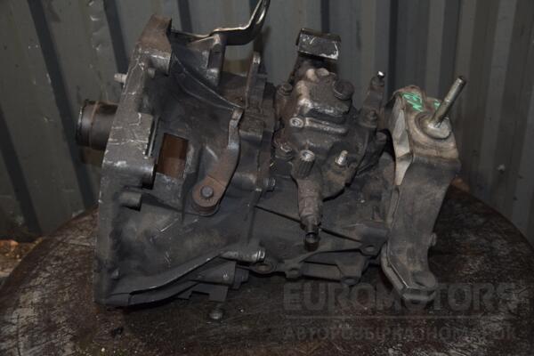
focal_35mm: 38
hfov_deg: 51.3
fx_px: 556
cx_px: 267
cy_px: 178
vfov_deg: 35.5
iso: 800
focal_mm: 25
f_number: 5
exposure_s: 1/60
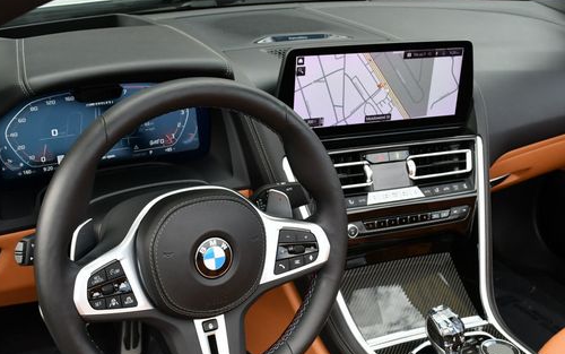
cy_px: 213
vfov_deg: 27.4
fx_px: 724
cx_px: 258
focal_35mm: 47
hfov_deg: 42.6
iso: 400
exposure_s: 1/250
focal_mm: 18
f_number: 5
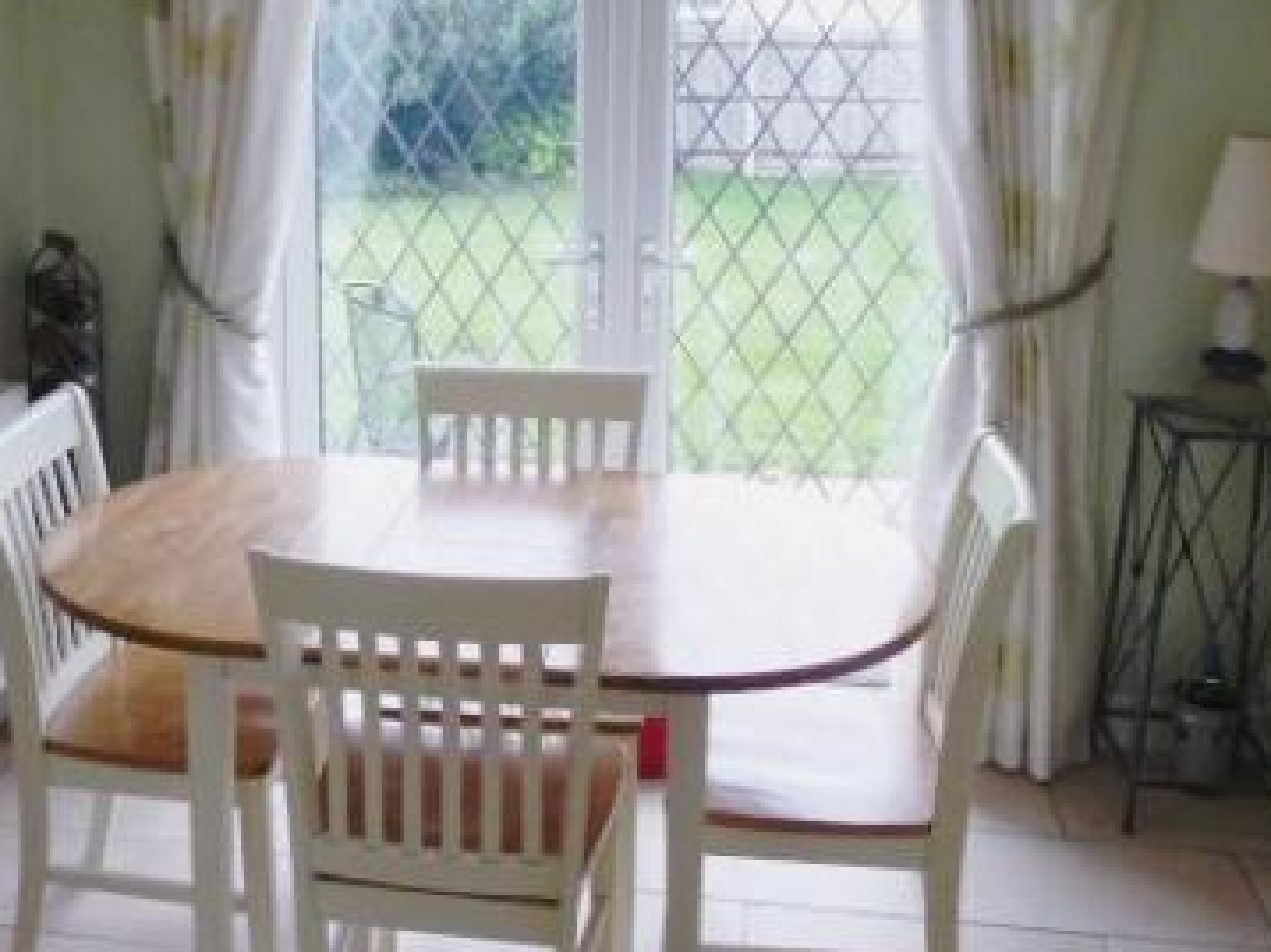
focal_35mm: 39
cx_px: 483
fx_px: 1431
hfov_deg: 47.5
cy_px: 228
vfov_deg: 35.9
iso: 250
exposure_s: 1/60
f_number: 3.3
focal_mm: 4.3
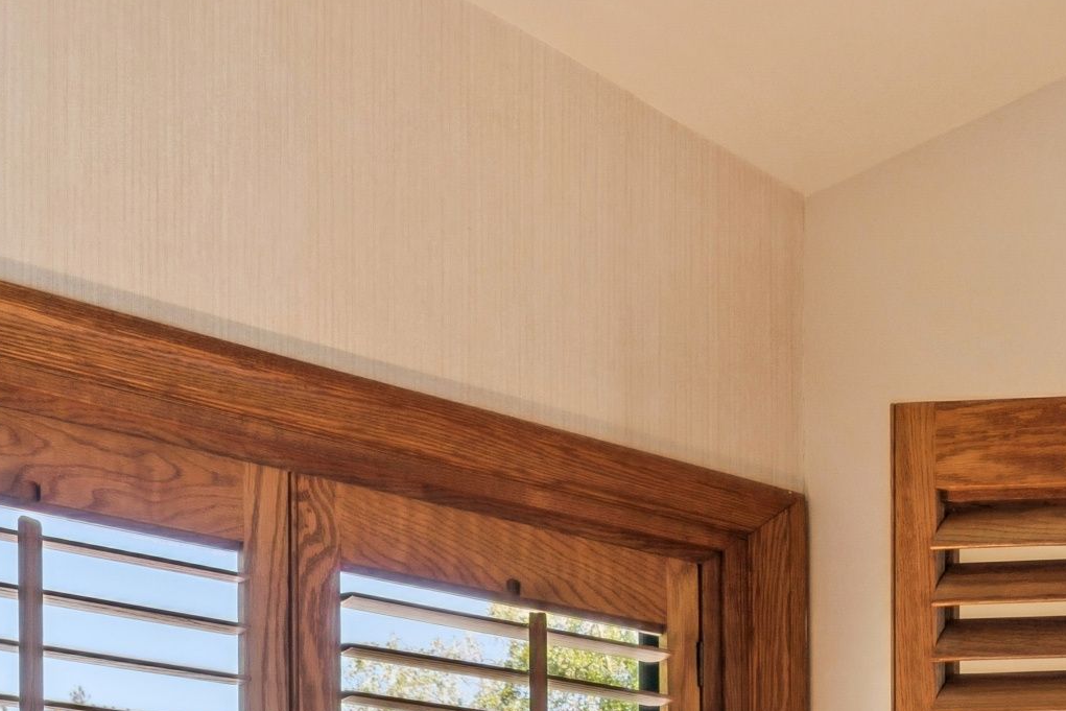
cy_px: 1159
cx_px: 1798
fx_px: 2057
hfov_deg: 21.6
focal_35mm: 69
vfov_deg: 17.1
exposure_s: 1/20
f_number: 13
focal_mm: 19.7
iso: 100
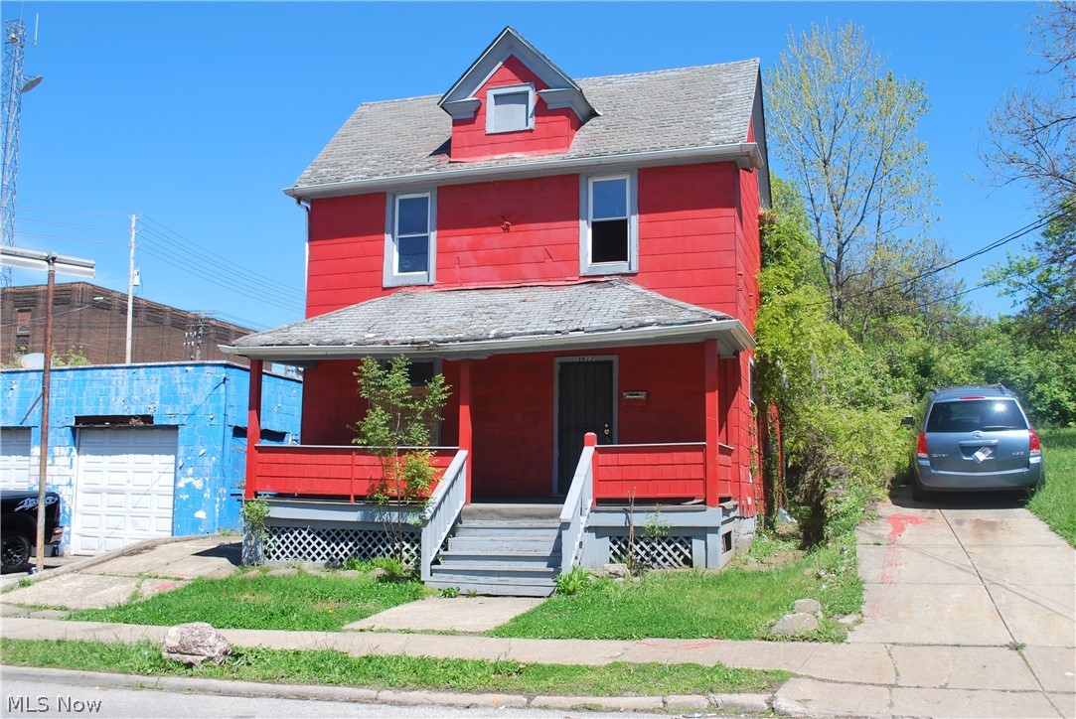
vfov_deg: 40.0
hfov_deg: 57.2
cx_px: 538
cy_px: 360
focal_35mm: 33
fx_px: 987
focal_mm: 22
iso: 100
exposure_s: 1/200
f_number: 7.1
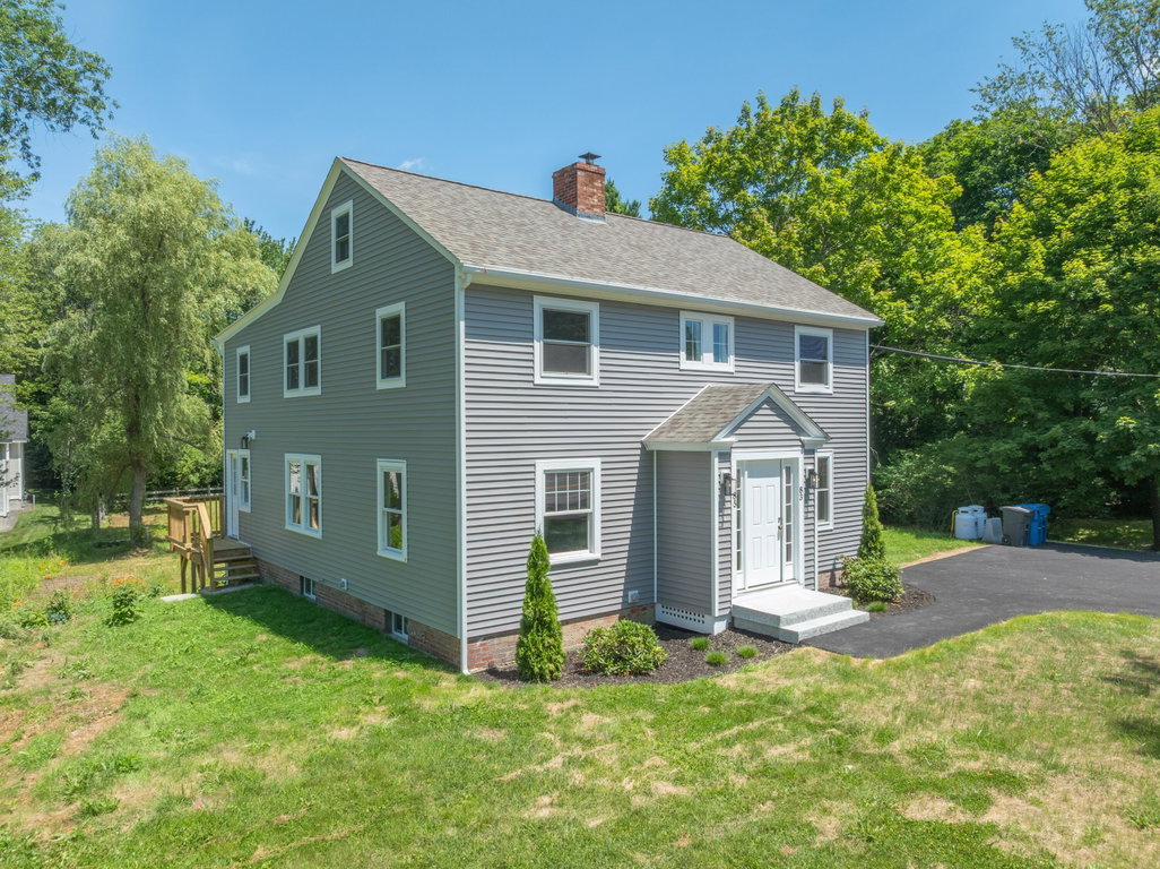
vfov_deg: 56.8
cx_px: 580
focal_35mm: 24
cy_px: 434
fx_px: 804
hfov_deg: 71.6
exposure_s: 1/120
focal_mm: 12.29
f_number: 10
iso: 100
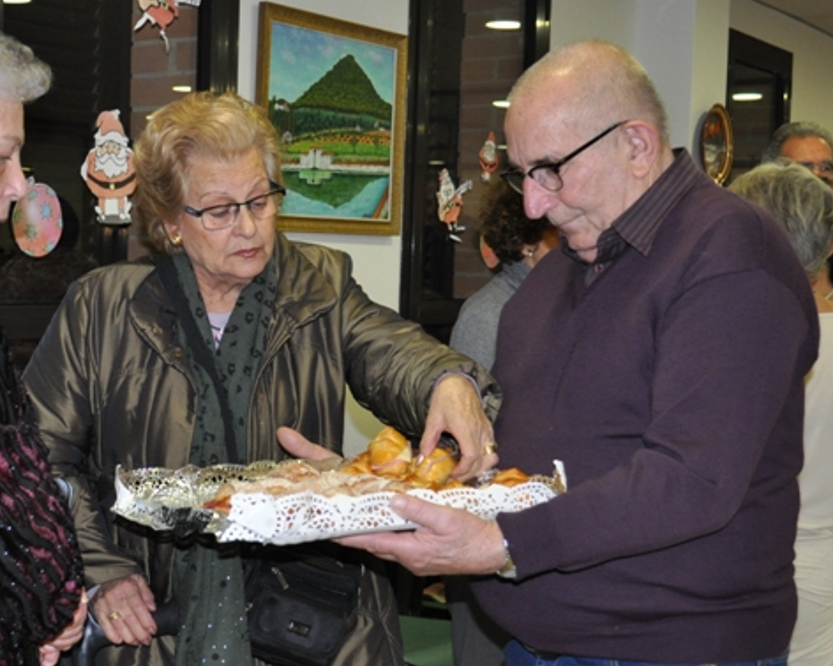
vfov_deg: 24.6
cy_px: 359
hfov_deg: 30.2
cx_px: 265
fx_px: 1528
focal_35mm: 62
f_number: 4.2
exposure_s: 1/60
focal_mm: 26
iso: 800
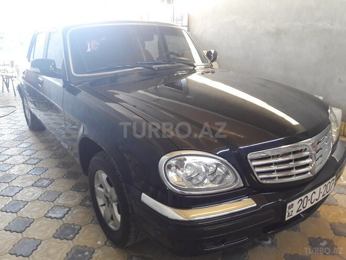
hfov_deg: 63.4
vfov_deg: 49.7
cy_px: 130
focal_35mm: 28
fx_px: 280
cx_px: 173
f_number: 1.9
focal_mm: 3.7
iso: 160
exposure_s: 1/25
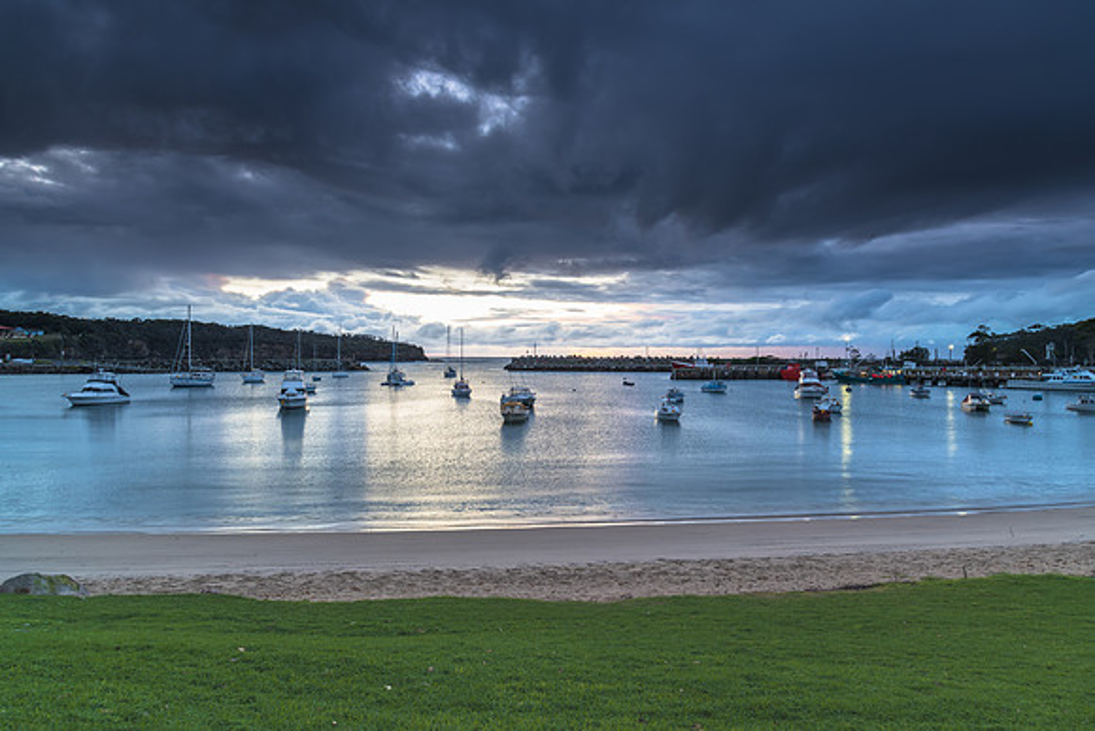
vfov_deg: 52.0
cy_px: 366
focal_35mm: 25
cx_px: 548
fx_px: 749
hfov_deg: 72.3
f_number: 8
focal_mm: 24
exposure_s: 1/1.25
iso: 50
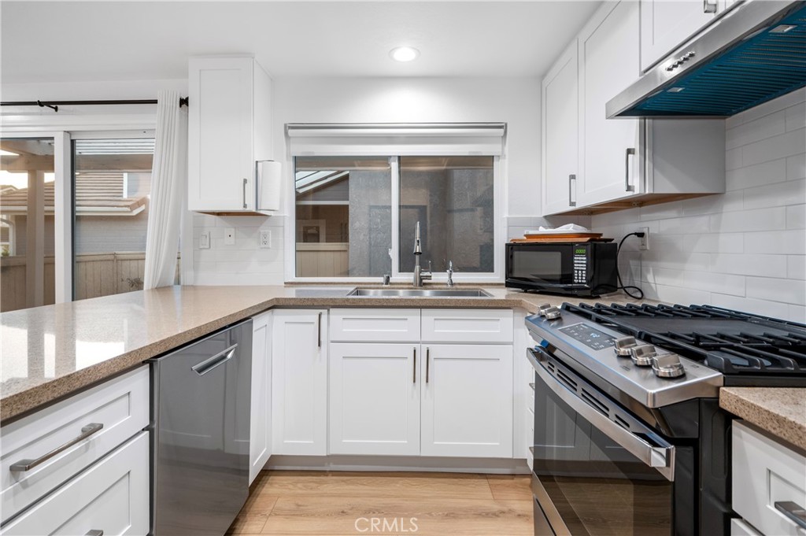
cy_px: 268
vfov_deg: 72.0
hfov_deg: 95.0
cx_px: 403
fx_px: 369
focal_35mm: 16
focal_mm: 16.5
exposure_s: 1/20
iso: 400
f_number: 7.1
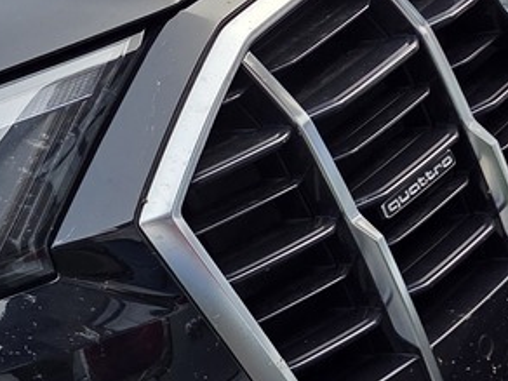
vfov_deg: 13.9
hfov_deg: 16.2
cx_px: -359
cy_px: 360
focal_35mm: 105
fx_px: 1541
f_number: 1.8
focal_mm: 5.4
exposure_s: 1/668
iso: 80
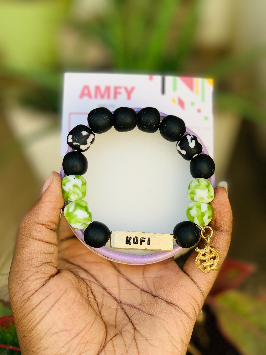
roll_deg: +2.0
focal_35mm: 52
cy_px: 178
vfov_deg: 36.8
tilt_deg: -26.1
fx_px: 533
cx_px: 133
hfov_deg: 28.0
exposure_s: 1/122
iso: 20
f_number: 2.4
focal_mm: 6
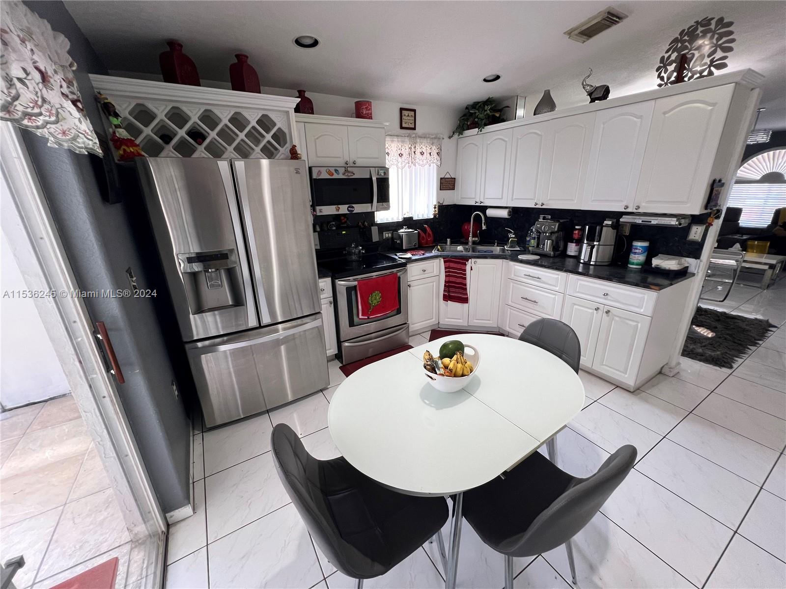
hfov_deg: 106.2
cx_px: 393
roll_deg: +1.6
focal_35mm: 13
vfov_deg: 89.9
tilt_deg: -18.4
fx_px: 295
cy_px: 294
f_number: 1.8
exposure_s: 1/60
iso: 125
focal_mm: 1.57
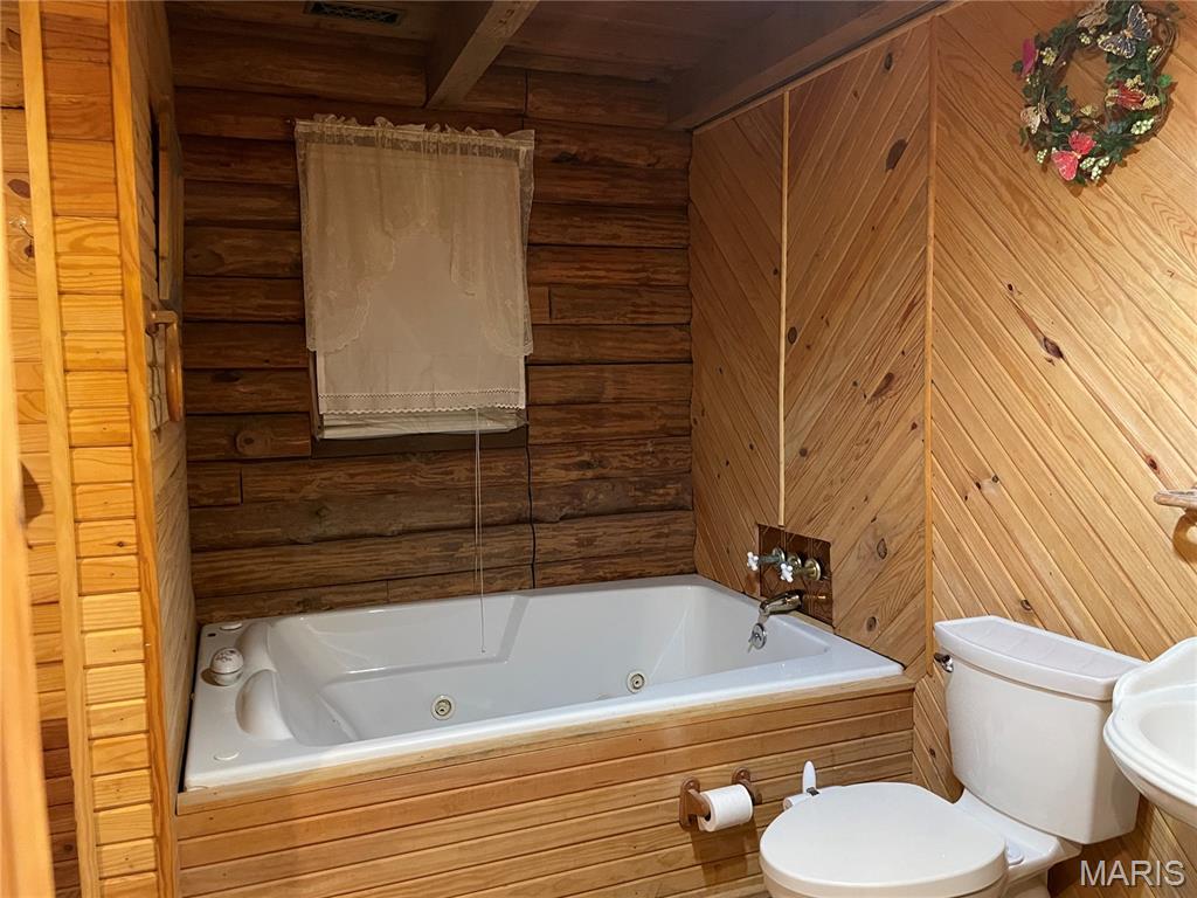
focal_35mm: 26
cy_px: 449
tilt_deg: -5.2
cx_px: 598
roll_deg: +0.9
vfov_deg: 53.1
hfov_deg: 67.3
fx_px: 899
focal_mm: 4.2
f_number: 1.6
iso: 500
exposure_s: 1/40
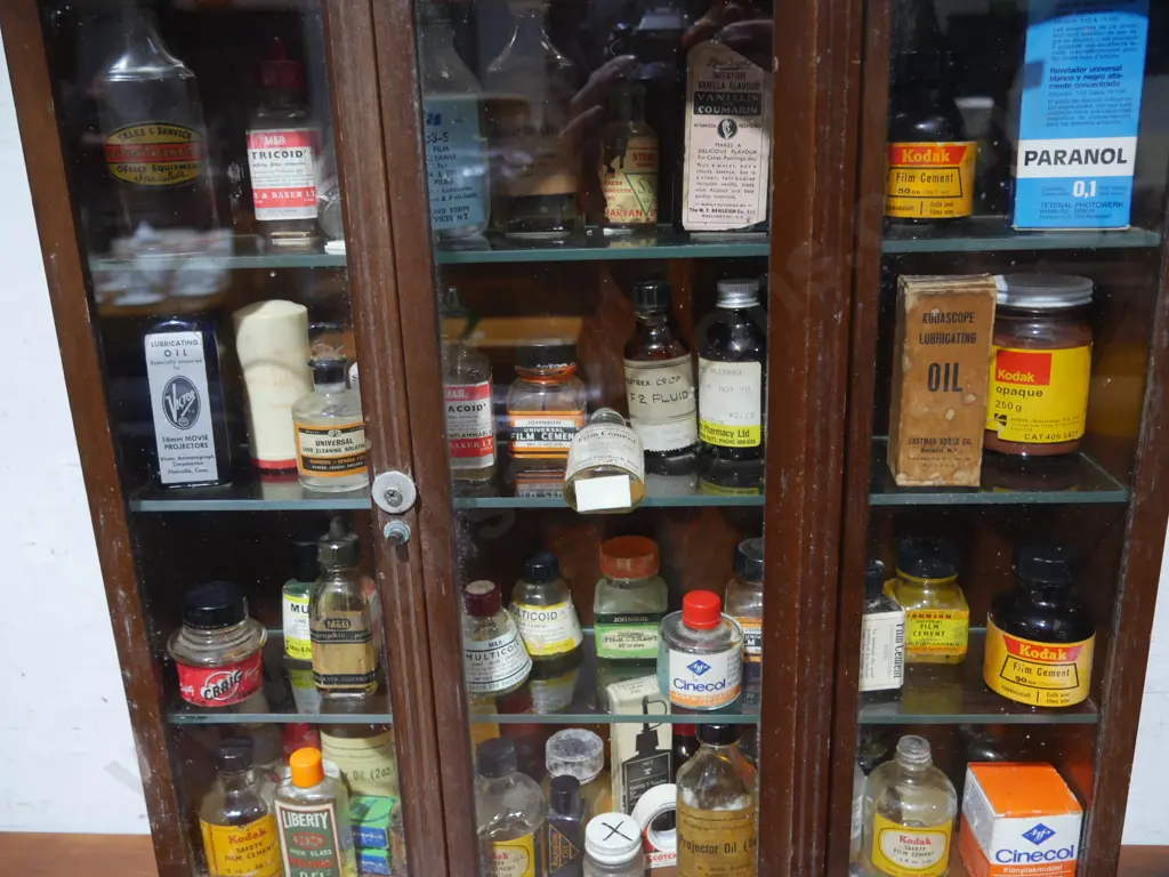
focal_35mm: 30
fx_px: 1013
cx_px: 584
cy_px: 438
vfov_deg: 46.8
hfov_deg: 60.0
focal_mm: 15
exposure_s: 1/60
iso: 800
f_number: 3.6
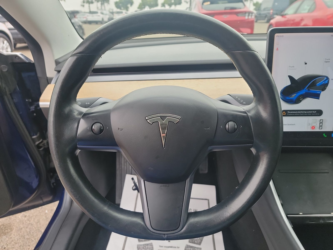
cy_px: 125
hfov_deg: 71.6
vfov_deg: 56.8
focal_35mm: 24
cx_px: 166
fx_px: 231
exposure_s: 1/59
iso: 81
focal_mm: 6.7
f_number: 1.8
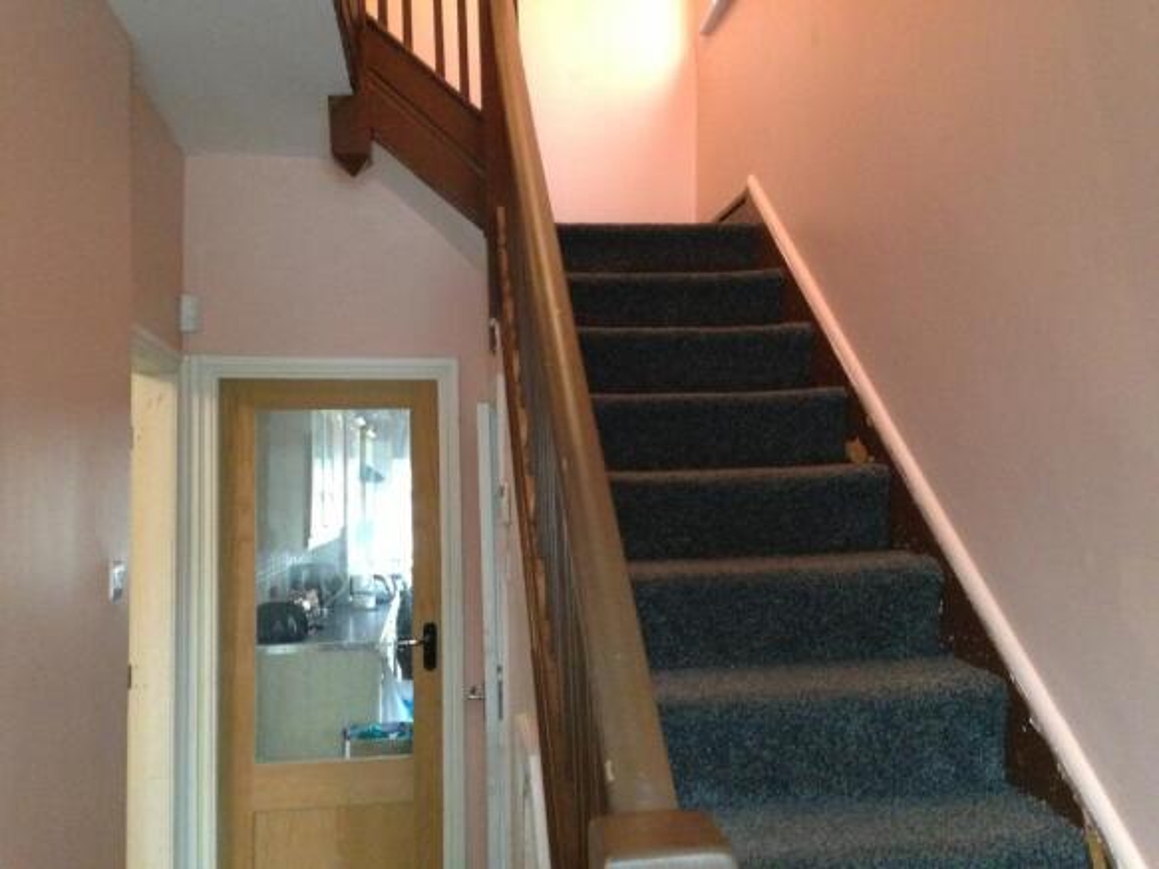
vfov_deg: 42.9
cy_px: 434
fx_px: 1105
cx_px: 580
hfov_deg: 55.4
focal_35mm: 33
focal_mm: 4.13
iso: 640
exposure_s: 1/15
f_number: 2.4
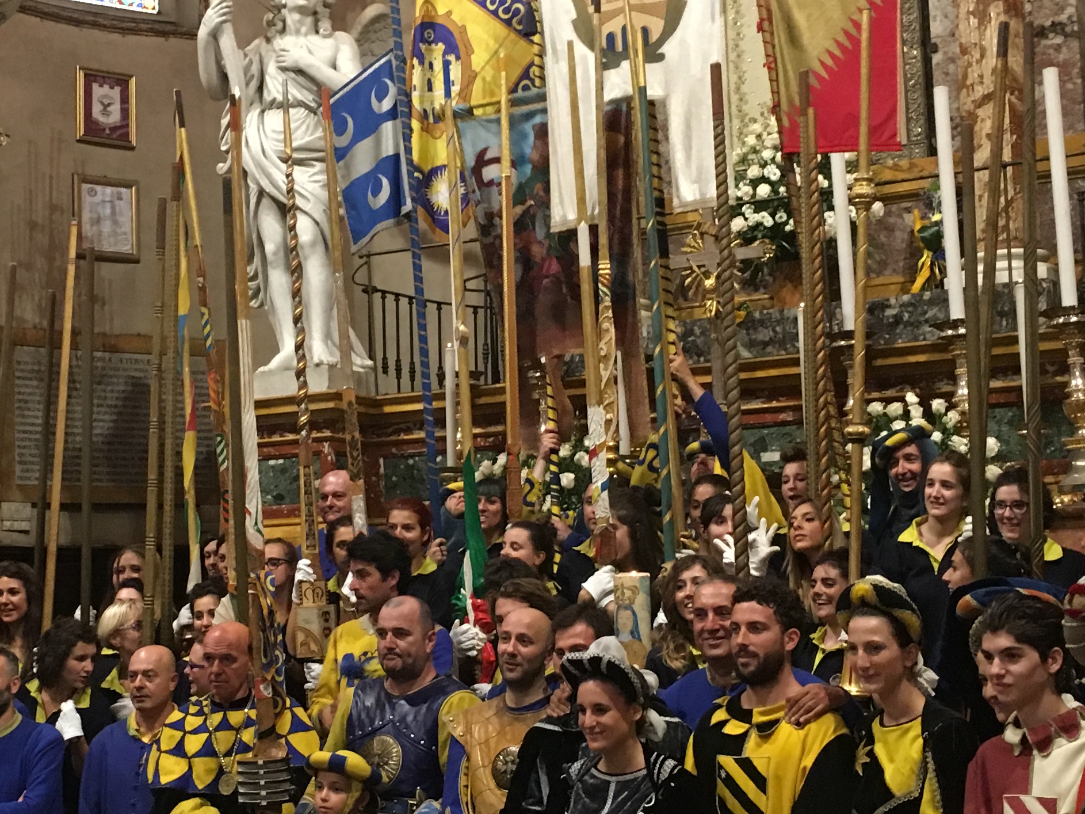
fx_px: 1943
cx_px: 367
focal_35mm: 62
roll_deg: +1.3
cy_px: 439
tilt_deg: +6.8
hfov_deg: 31.0
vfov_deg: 23.6
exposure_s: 1/17
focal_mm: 4.15
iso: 200
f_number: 2.2
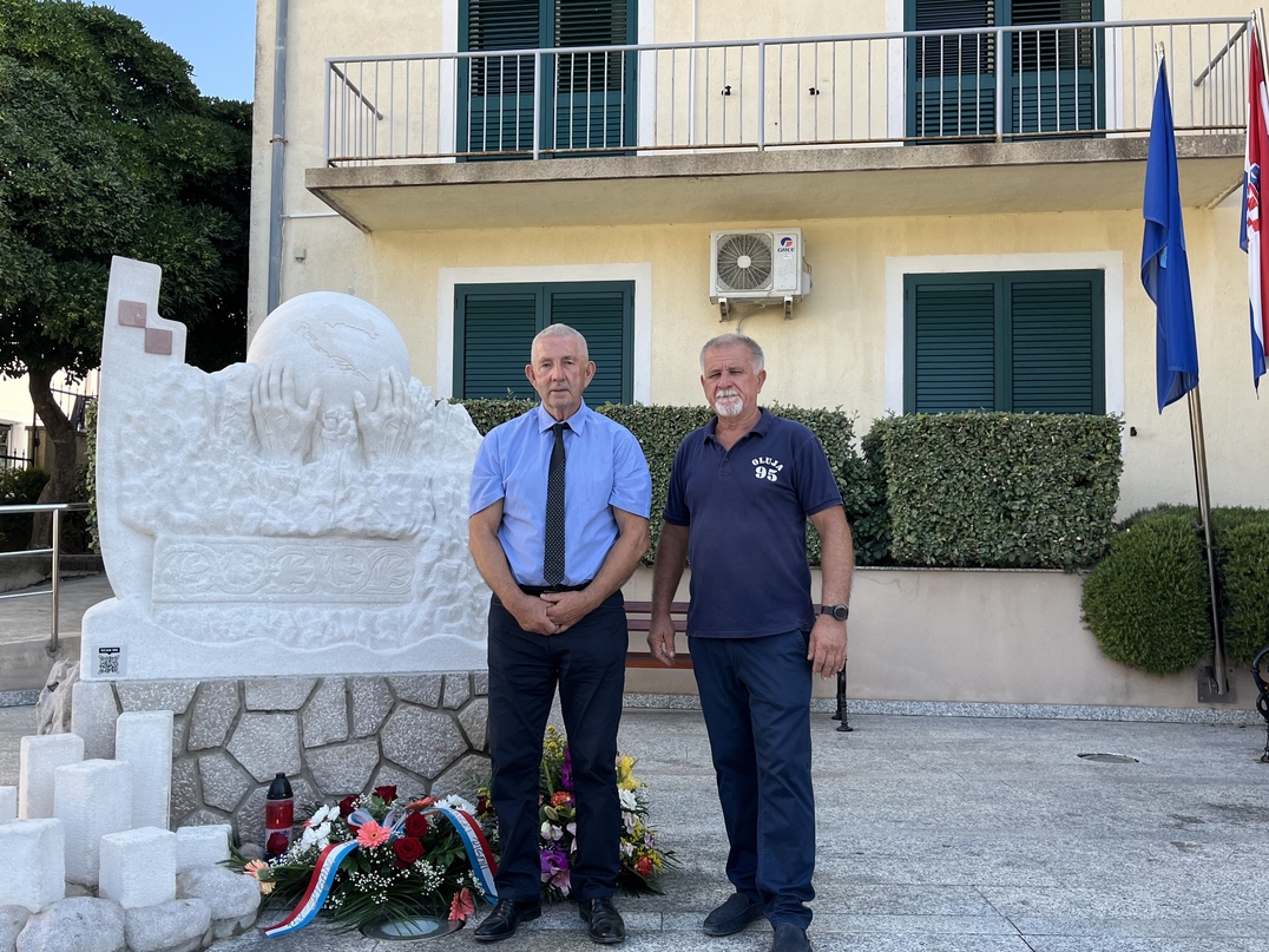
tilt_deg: +5.7
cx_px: 675
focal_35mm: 29
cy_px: 513
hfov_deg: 61.6
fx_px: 1063
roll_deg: -1.2
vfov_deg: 48.2
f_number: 1.6
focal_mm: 5.1
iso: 50
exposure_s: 1/718
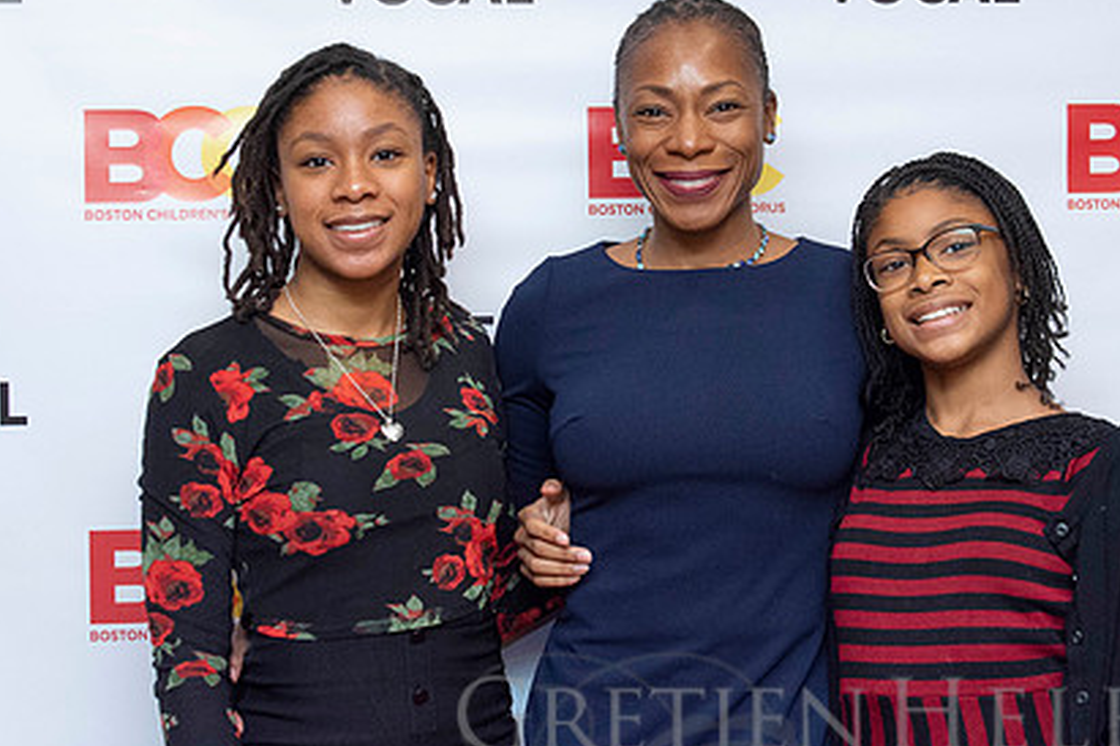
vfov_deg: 15.9
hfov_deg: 23.6
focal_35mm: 86
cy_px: 266
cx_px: 581
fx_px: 2675
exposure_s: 1/125
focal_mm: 36
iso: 1250
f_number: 6.3
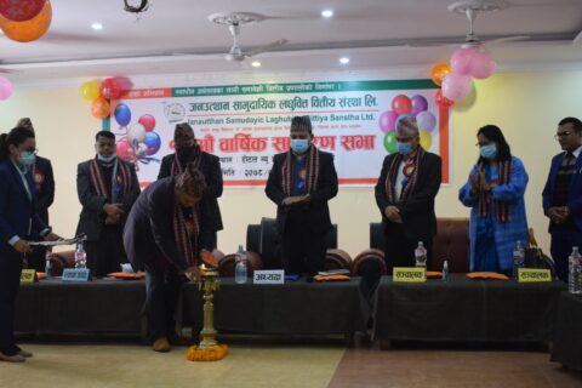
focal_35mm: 40
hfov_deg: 47.9
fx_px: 655
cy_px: 194
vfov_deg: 33.0
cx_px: 291
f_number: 4
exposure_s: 1/60
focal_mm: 27
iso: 2200
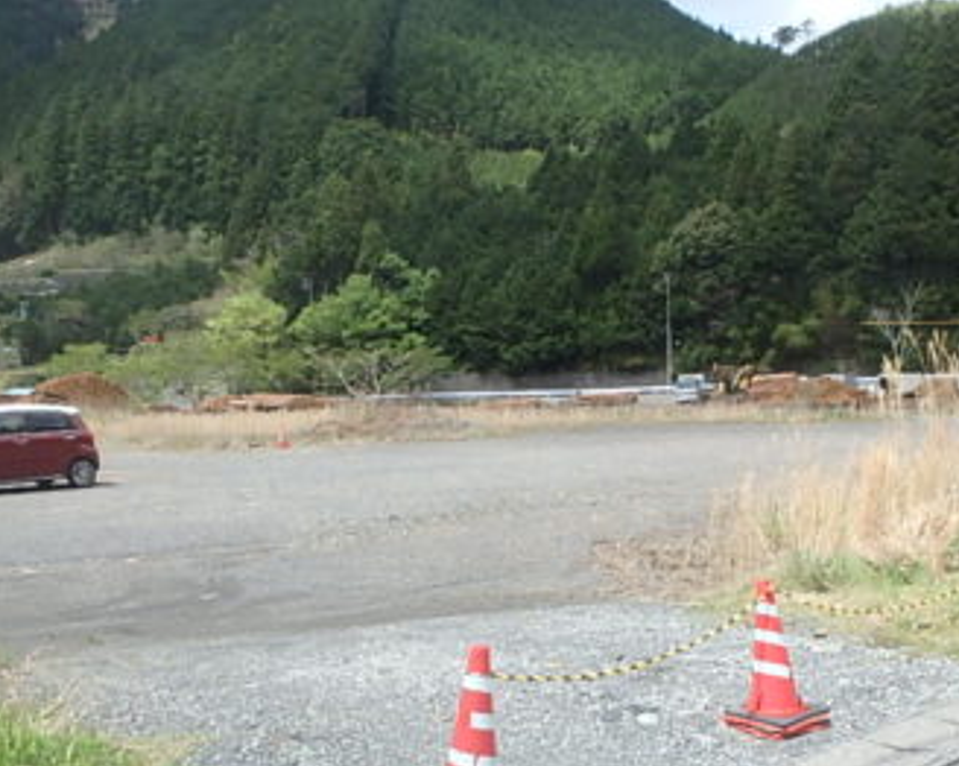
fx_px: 1135
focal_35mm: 40
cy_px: 558
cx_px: 550
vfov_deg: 36.6
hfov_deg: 45.7
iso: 125
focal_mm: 3.7
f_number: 3.5
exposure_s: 1/640
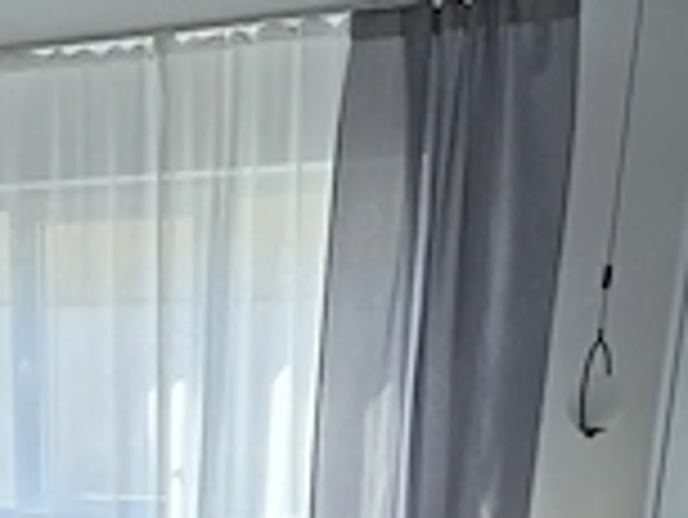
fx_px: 1193
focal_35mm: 60
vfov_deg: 21.4
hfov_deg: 30.8
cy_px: 725
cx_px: 81
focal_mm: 5.4
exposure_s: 1/624
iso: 80
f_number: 1.8
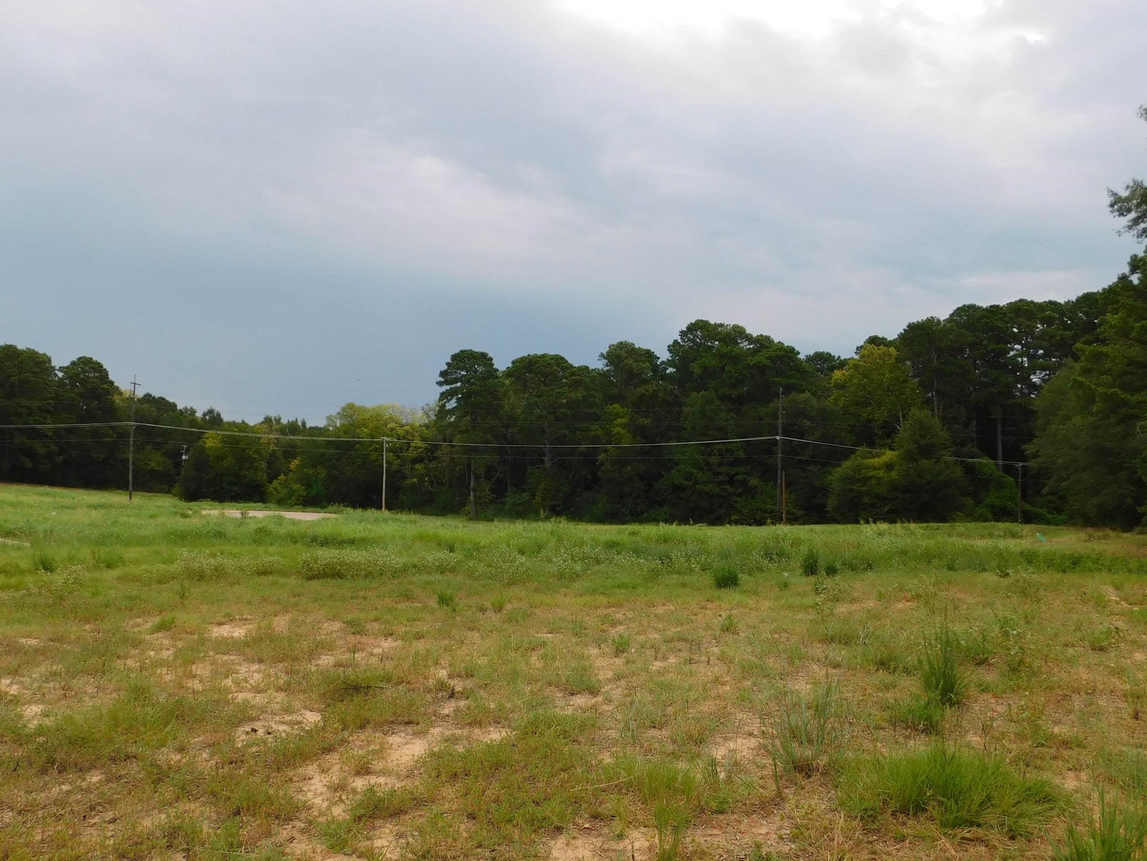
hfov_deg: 63.4
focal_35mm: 28
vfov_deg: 49.7
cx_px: 553
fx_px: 928
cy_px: 468
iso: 125
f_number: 3
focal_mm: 4
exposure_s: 1/640
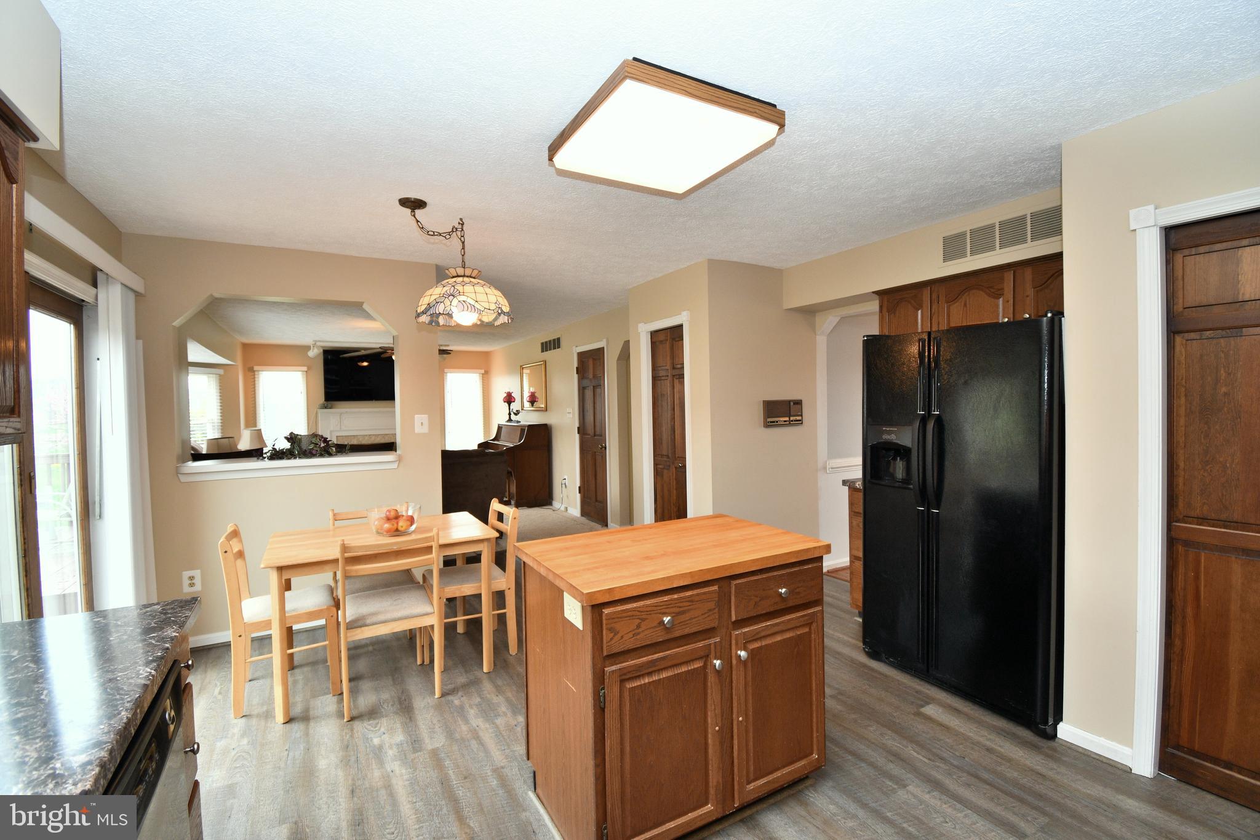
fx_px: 525
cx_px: 630
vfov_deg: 77.3
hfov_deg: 100.4
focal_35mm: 15
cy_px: 420
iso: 360
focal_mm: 10
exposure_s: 1/60
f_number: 4.5
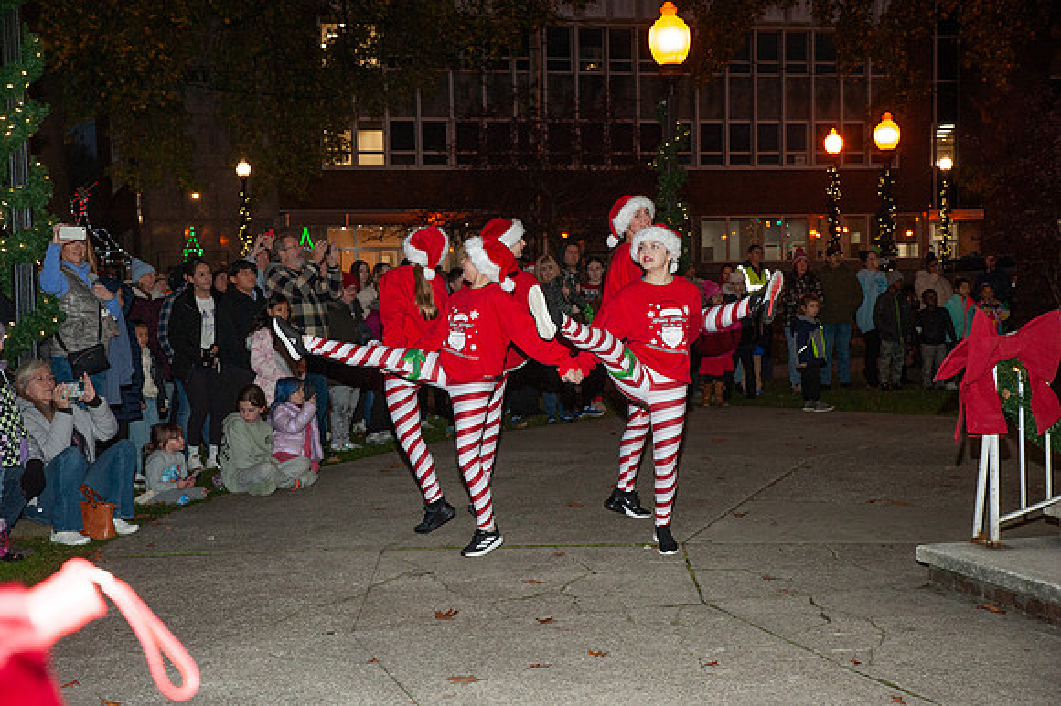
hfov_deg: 35.7
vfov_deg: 24.2
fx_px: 1649
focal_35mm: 56
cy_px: 353
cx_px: 530
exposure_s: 1/160
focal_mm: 56
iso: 1000
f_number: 7.1
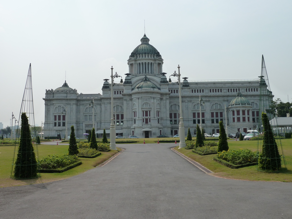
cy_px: 110
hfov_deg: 56.8
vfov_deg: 44.2
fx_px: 270
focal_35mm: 32
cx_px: 146
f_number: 3.5
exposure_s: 1/1300
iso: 125
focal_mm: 5.3
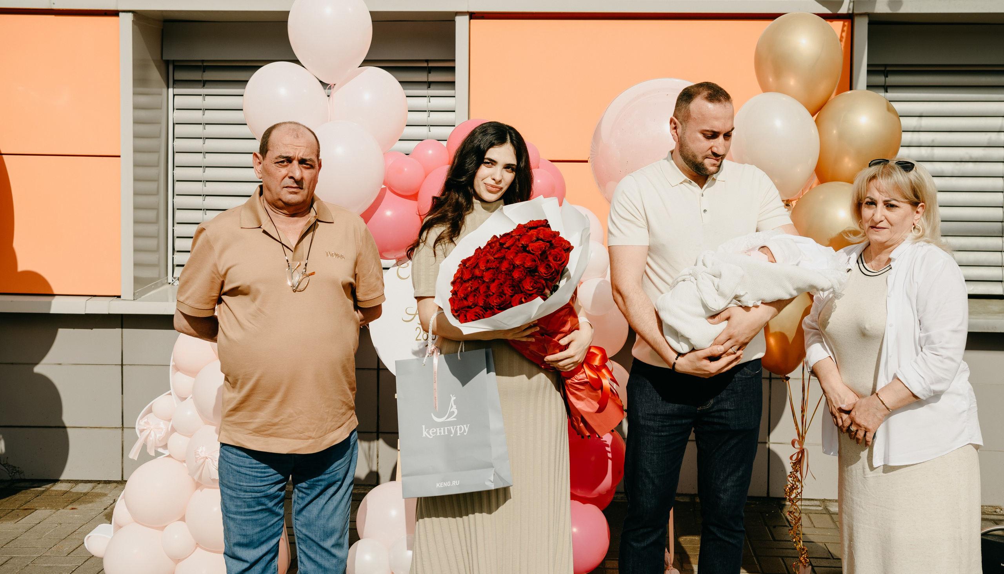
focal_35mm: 46
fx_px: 1233
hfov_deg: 44.3
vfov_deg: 26.2
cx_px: 526
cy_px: 223
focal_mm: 40
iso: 64
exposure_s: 1/800
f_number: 5
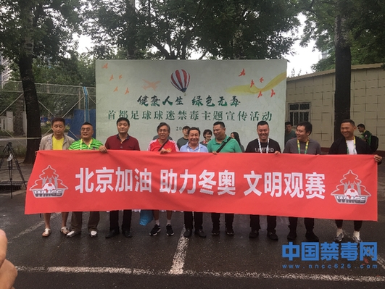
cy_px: 144
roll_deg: -1.4
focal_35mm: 29
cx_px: 192
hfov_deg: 61.6
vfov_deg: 48.3
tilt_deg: -1.5
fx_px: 323
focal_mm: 4.15
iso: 32
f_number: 2.2
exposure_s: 1/33
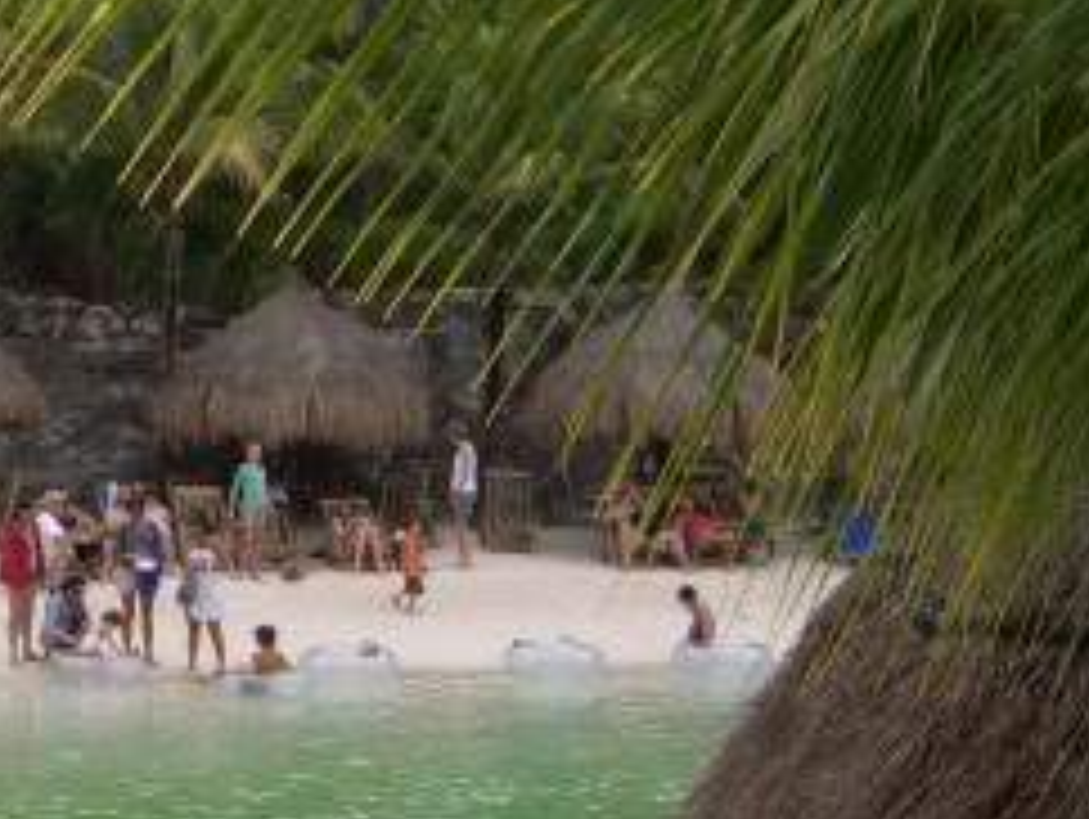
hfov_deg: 18.2
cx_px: -171
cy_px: 482
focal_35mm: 103
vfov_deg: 14.4
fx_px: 3244
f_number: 4.8
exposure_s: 1/160
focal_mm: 8
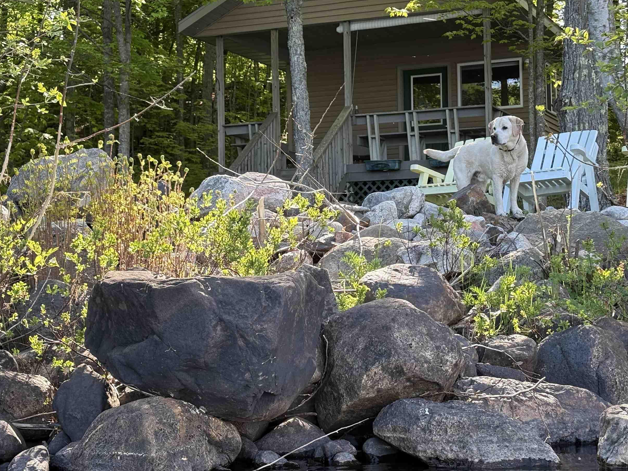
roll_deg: +1.1
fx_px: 1197
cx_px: 350
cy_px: 197
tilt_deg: +3.5
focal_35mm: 66
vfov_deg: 22.2
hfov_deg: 29.4
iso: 32
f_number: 1.6
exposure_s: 1/250
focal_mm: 5.96
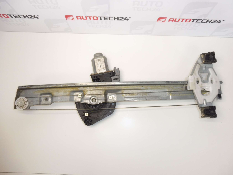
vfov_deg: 56.8
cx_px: 116
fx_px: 162
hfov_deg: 71.6
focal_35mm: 24
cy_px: 88
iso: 200
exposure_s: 1/80
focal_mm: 4.3
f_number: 3.5
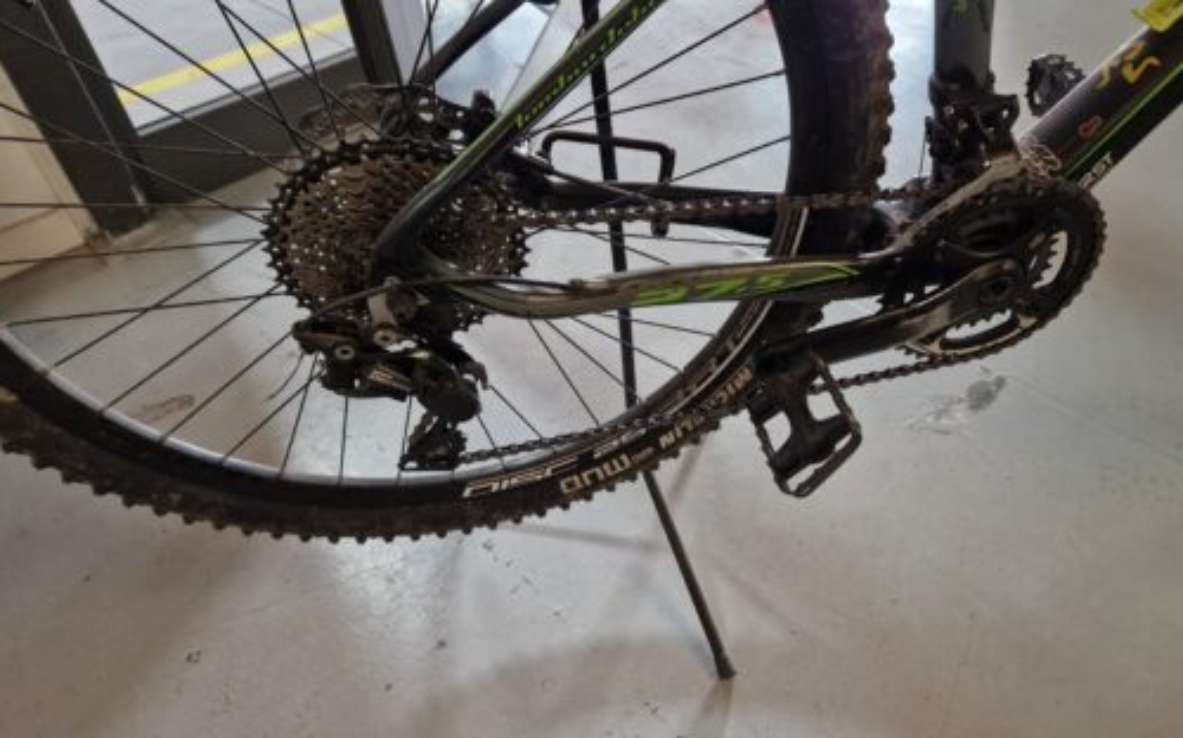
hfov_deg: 72.6
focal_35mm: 25
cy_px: 342
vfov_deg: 49.2
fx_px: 806
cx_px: 601
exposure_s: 1/100
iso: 640
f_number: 1.8
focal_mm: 5.4
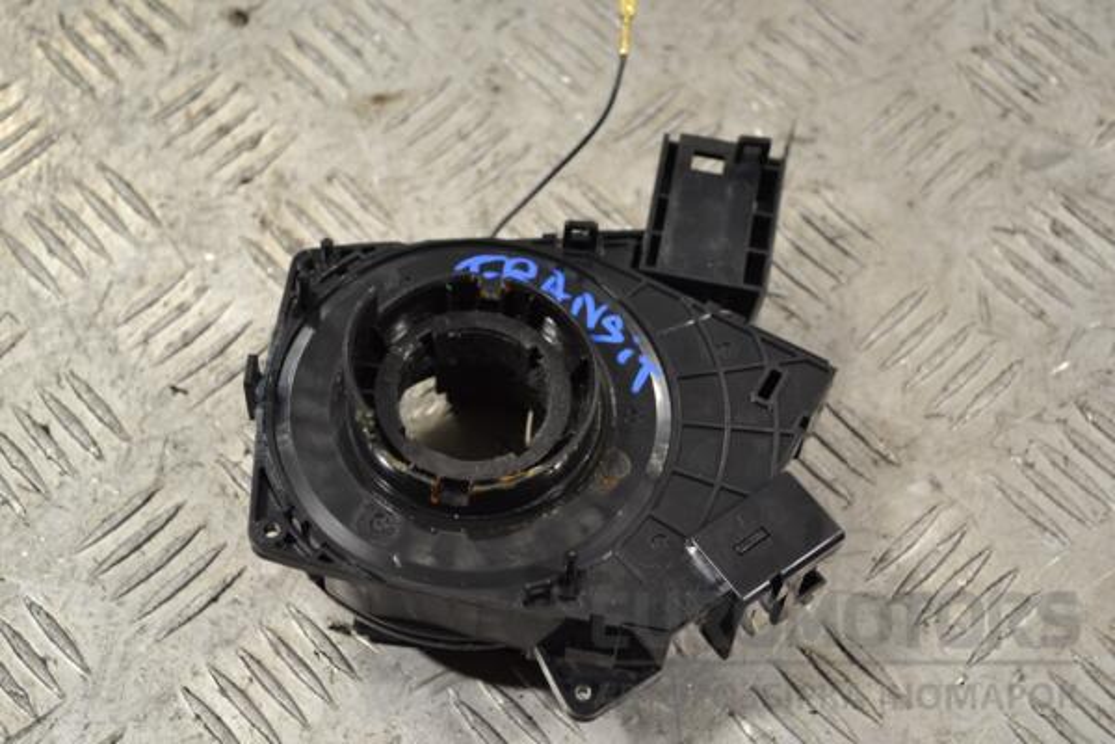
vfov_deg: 22.6
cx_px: 558
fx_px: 1858
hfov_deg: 33.4
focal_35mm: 60
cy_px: 372
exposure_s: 1/30
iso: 180
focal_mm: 40
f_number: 5.3
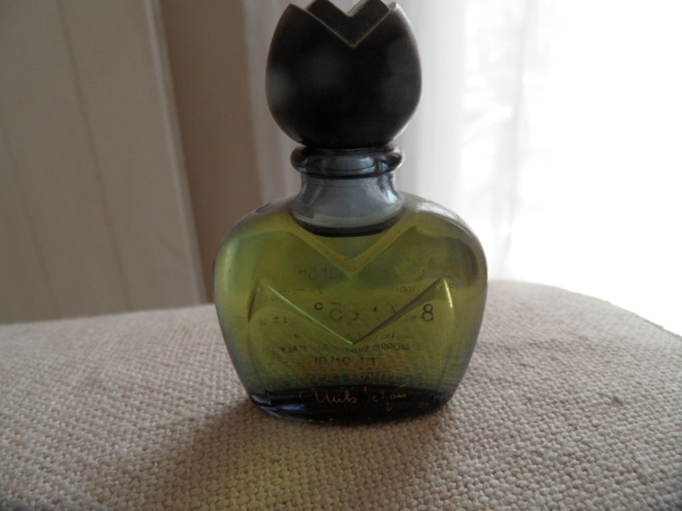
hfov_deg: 71.6
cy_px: 256
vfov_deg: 56.8
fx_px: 473
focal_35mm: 24
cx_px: 341
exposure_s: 1/60
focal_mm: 3.9
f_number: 3.2
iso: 100
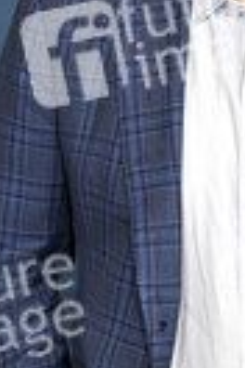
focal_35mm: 237
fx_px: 2419
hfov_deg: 5.8
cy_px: 181
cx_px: 245
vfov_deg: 8.7
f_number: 5.6
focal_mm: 78
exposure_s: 1/320
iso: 2000
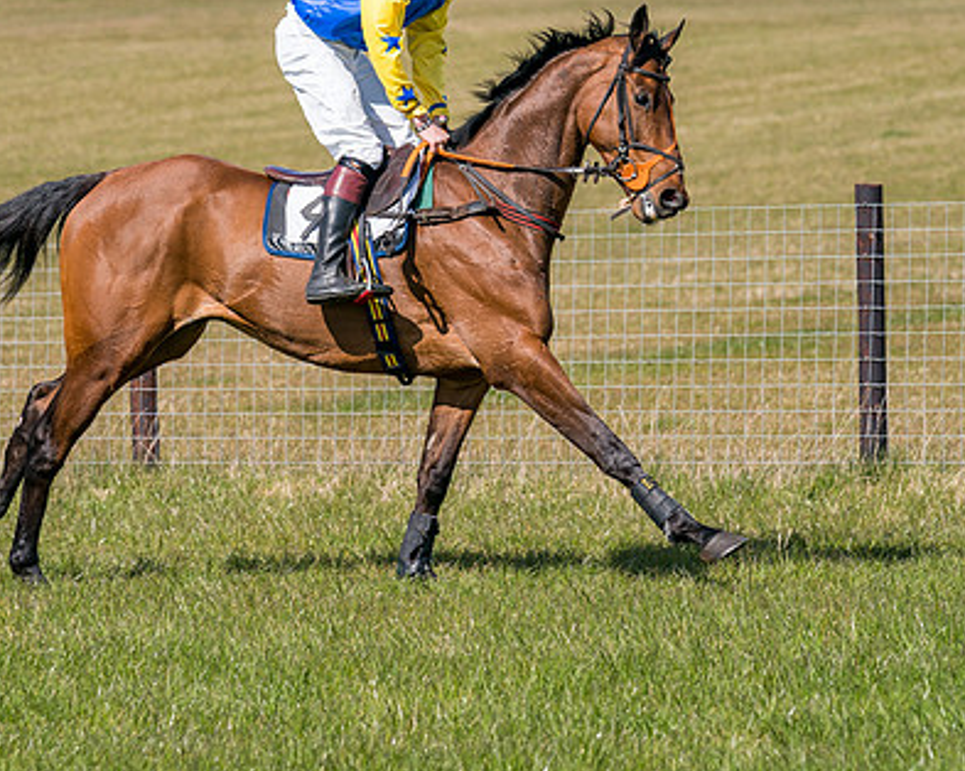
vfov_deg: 6.5
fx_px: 6794
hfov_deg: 8.1
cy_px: 245
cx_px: 378
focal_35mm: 238
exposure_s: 1/2000
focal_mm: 122
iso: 200
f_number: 4
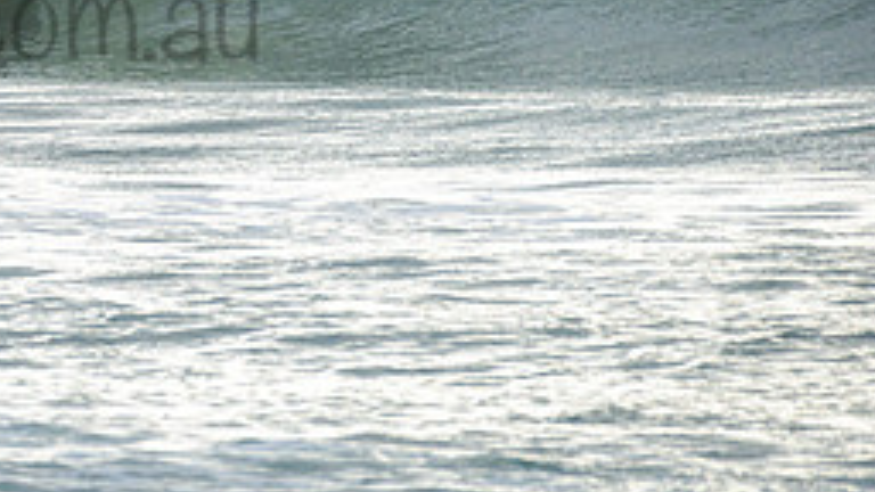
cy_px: -19
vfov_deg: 1.0
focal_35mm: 1193
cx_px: -103
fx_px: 27679
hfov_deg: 1.8
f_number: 5.6
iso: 320
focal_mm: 500
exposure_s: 1/1000
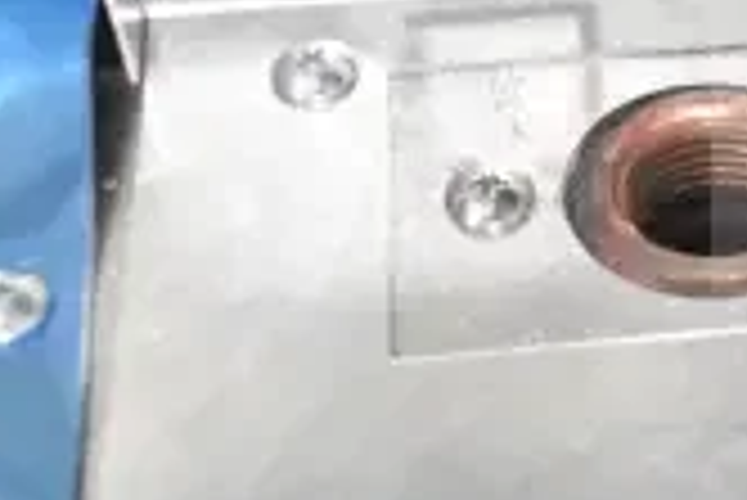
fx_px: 2056
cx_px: 1094
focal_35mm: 99
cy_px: 327
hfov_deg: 18.4
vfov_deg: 13.8
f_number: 5
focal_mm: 18
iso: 6400
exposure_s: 1/100
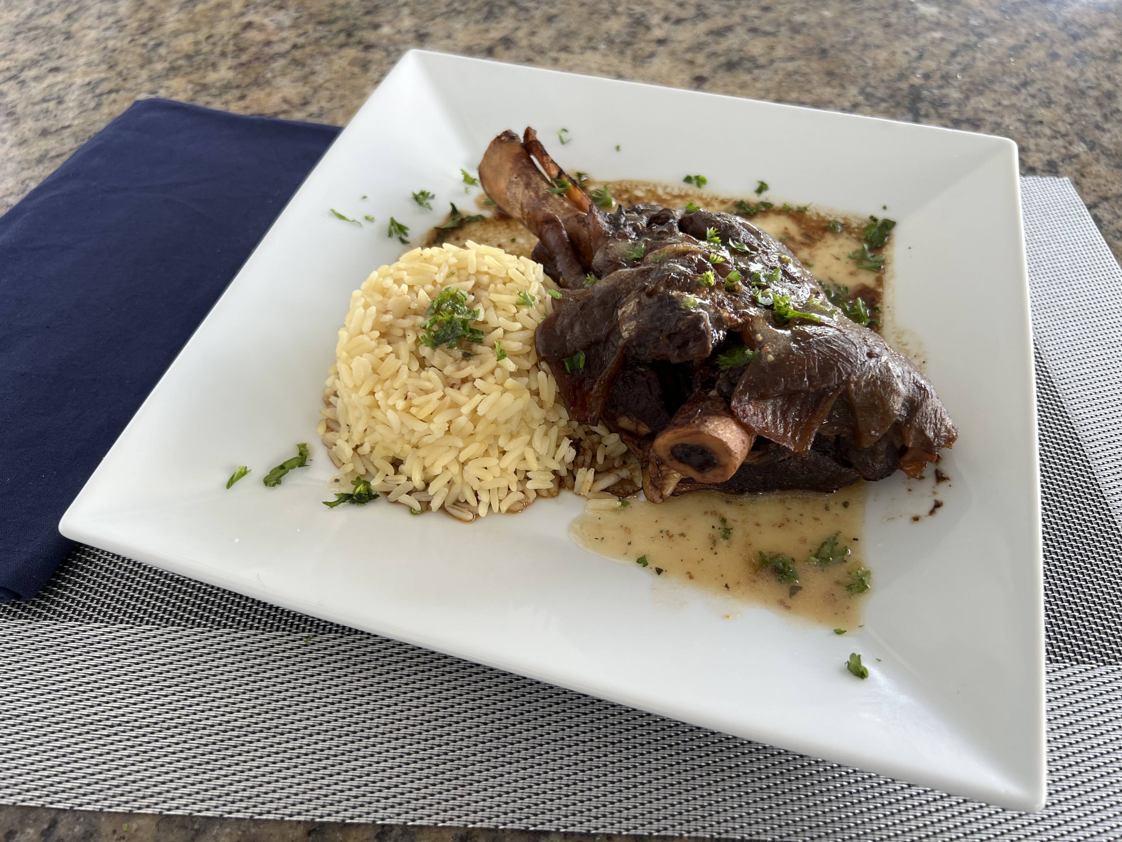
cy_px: 421
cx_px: 561
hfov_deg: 67.3
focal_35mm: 26
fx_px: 843
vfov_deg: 53.1
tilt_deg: -48.5
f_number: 1.5
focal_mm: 5.7
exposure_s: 1/171
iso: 40
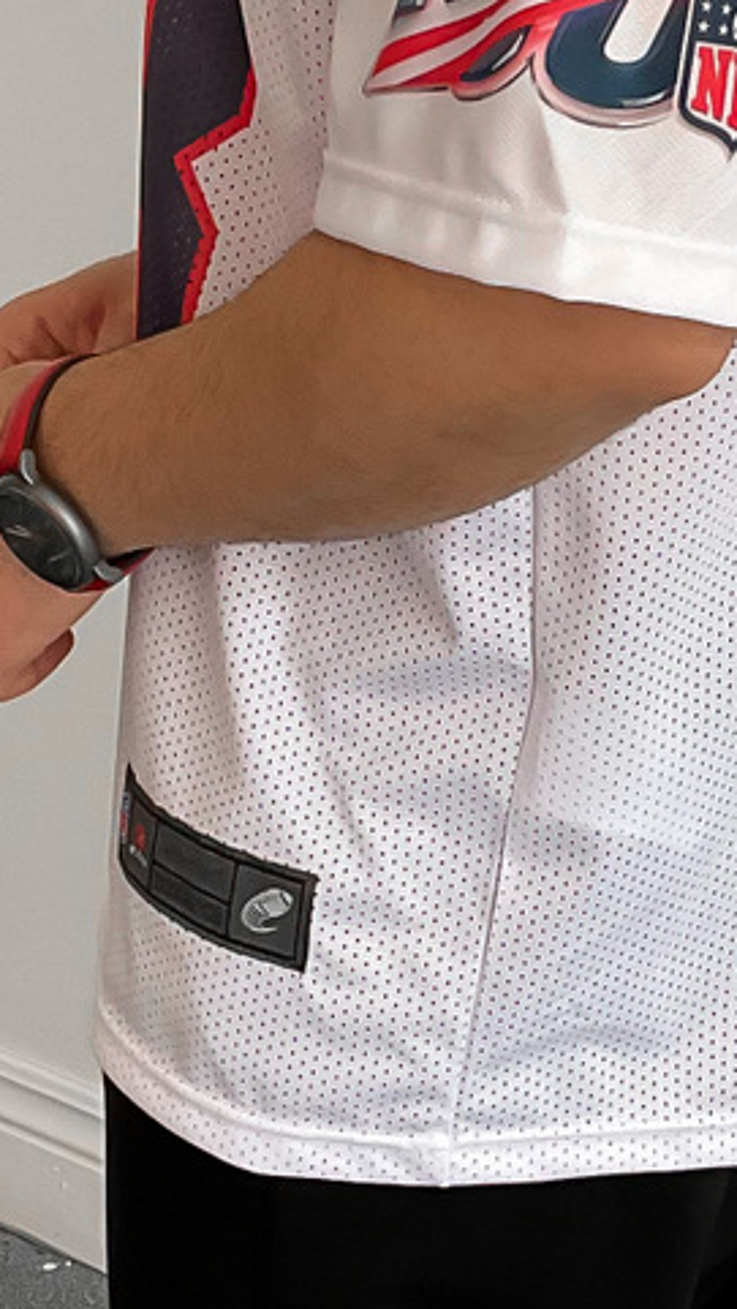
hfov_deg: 11.5
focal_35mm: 105
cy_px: 863
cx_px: 585
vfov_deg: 20.3
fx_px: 3643
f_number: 1.8
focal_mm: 3
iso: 50
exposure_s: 1/120
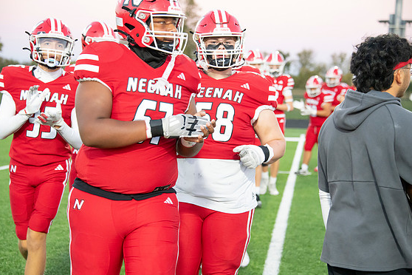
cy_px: 139
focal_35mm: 104
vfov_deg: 13.2
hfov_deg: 19.6
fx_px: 1190
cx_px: 199
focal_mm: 100
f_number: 5.6
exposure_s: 1/500
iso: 8000
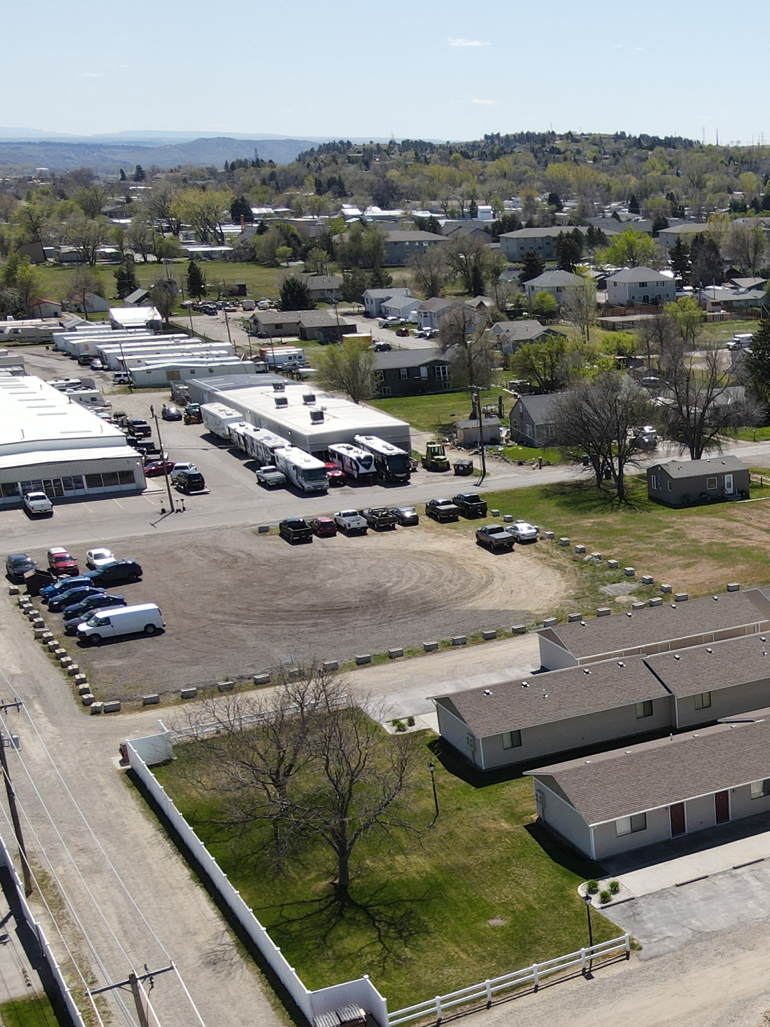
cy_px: 725
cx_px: 877
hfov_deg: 27.8
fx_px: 1394
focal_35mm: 47
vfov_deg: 39.7
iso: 100
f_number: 2.8
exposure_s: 1/640
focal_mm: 4.5
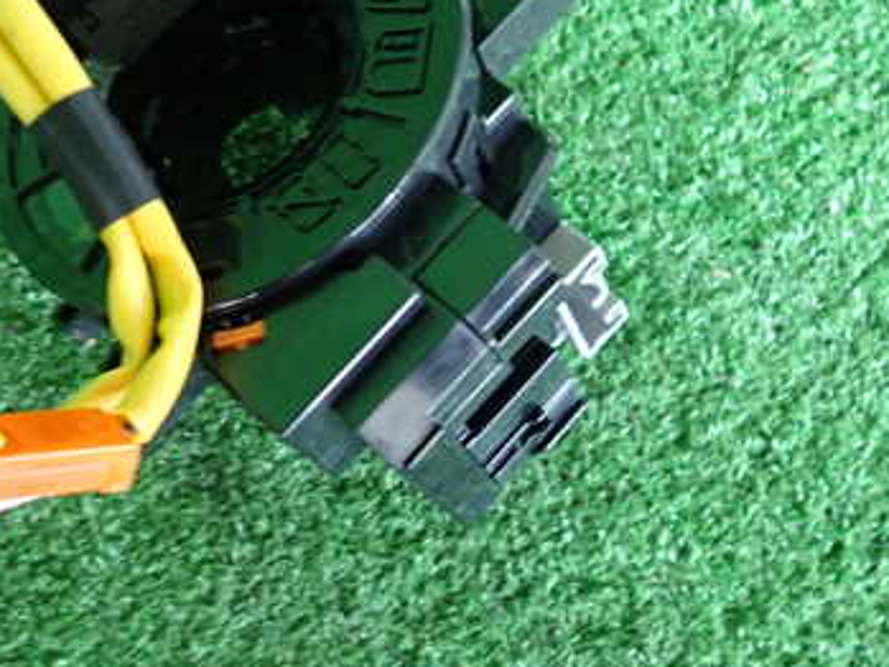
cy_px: 219
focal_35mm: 43
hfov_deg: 43.5
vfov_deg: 33.3
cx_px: 334
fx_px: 1105
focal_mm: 4.5
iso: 320
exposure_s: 1/30
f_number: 2
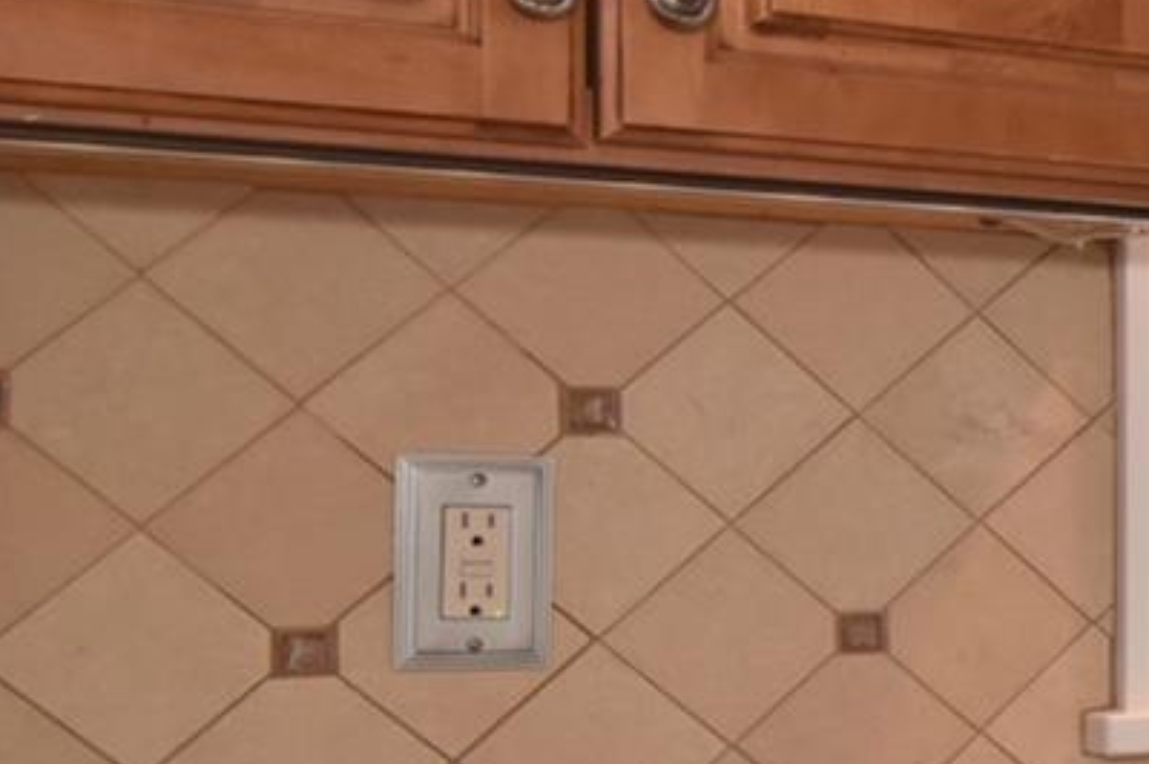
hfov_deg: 14.5
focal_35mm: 85
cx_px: 2818
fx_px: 2697
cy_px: 493
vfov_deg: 16.1
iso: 640
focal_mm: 11
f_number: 11
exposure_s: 1/60
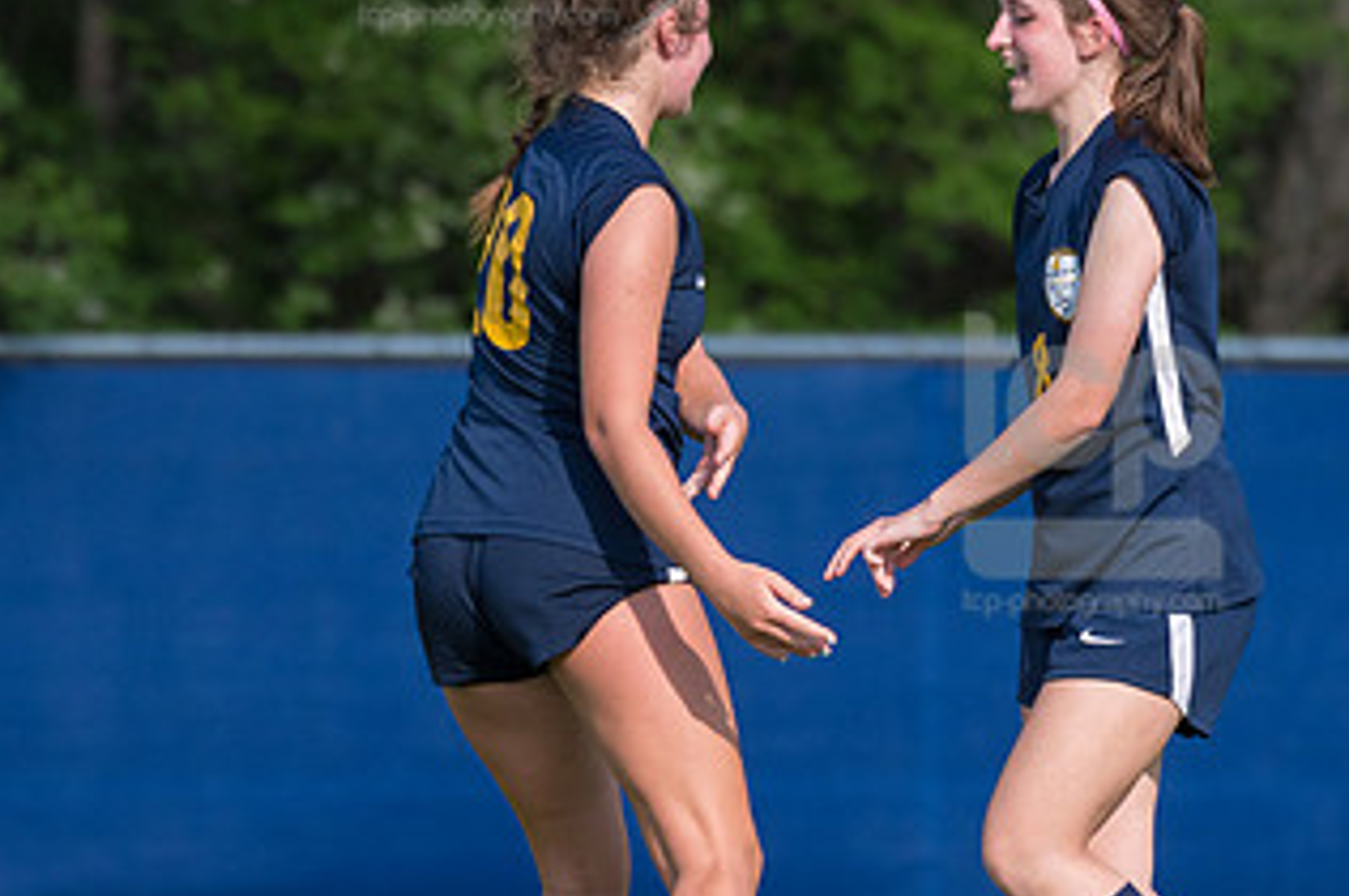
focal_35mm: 798
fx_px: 29871
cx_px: 1093
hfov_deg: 2.6
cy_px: 465
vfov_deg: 1.7
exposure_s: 1/2000
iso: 400
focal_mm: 290
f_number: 5.6
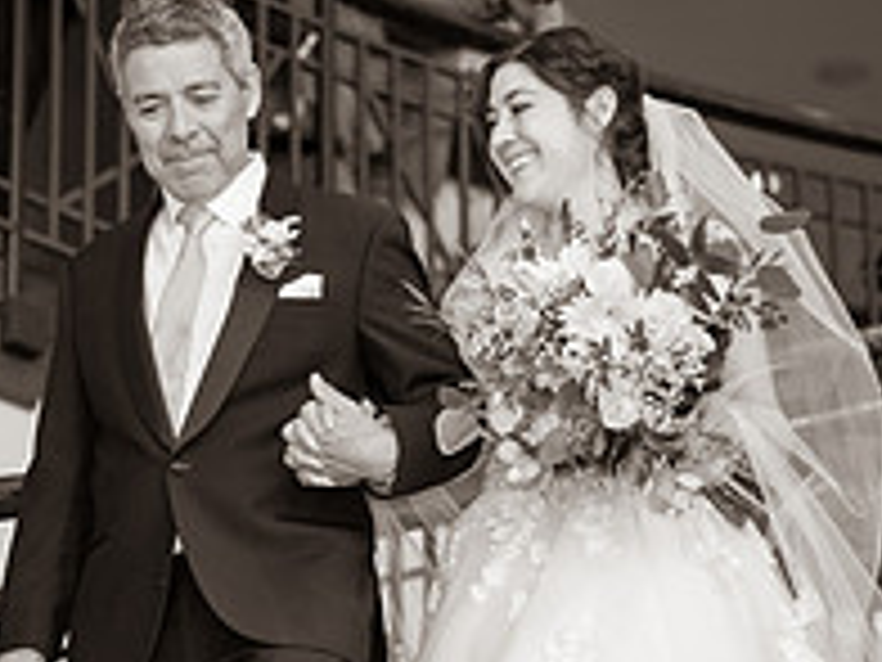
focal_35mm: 142
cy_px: 565
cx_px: 320
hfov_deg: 13.9
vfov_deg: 10.4
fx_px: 3618
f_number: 1.4
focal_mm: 50
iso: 125
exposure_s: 1/200
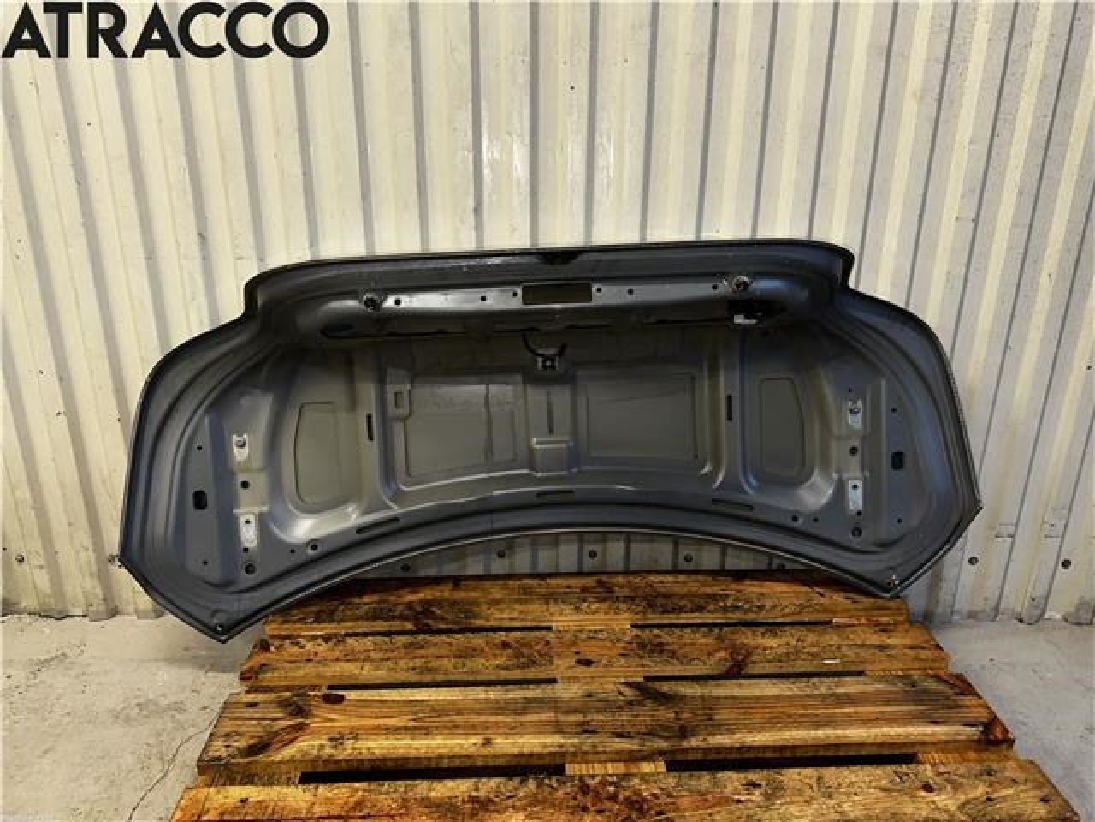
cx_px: 548
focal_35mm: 24
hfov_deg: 71.6
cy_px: 411
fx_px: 759
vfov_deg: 56.8
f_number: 1.78
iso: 80
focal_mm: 6.86
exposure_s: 1/33
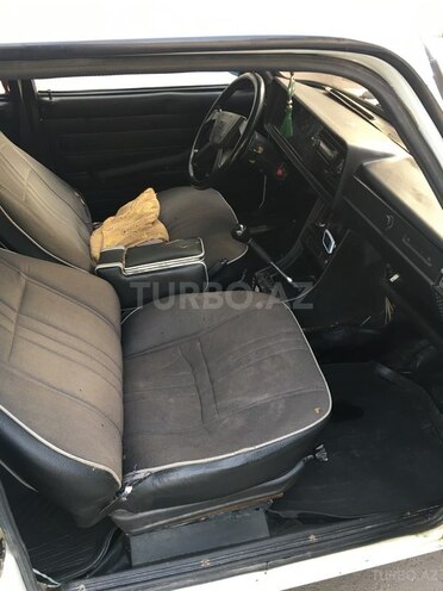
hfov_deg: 48.2
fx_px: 495
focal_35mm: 29
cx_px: 222
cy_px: 296
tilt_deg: -38.4
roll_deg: -0.6
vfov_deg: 61.7
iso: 25
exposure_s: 1/33
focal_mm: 4.15
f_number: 2.2
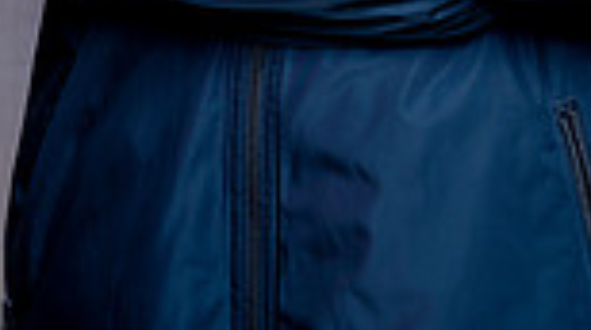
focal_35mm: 135
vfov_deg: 8.2
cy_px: -453
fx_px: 2112
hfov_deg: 15.9
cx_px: 345
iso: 100
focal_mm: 44
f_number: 4.5
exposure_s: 1/250
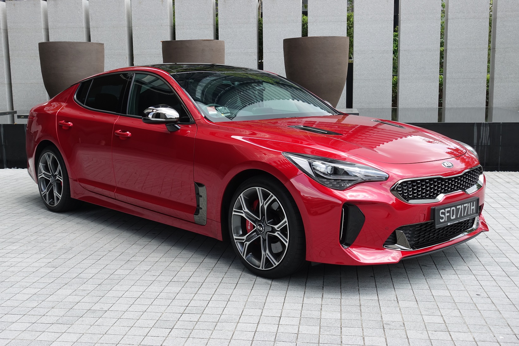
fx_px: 606
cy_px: 173
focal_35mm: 42
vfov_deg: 31.9
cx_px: 260
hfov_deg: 46.4
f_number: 4
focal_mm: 15.52
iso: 125
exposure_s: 1/250
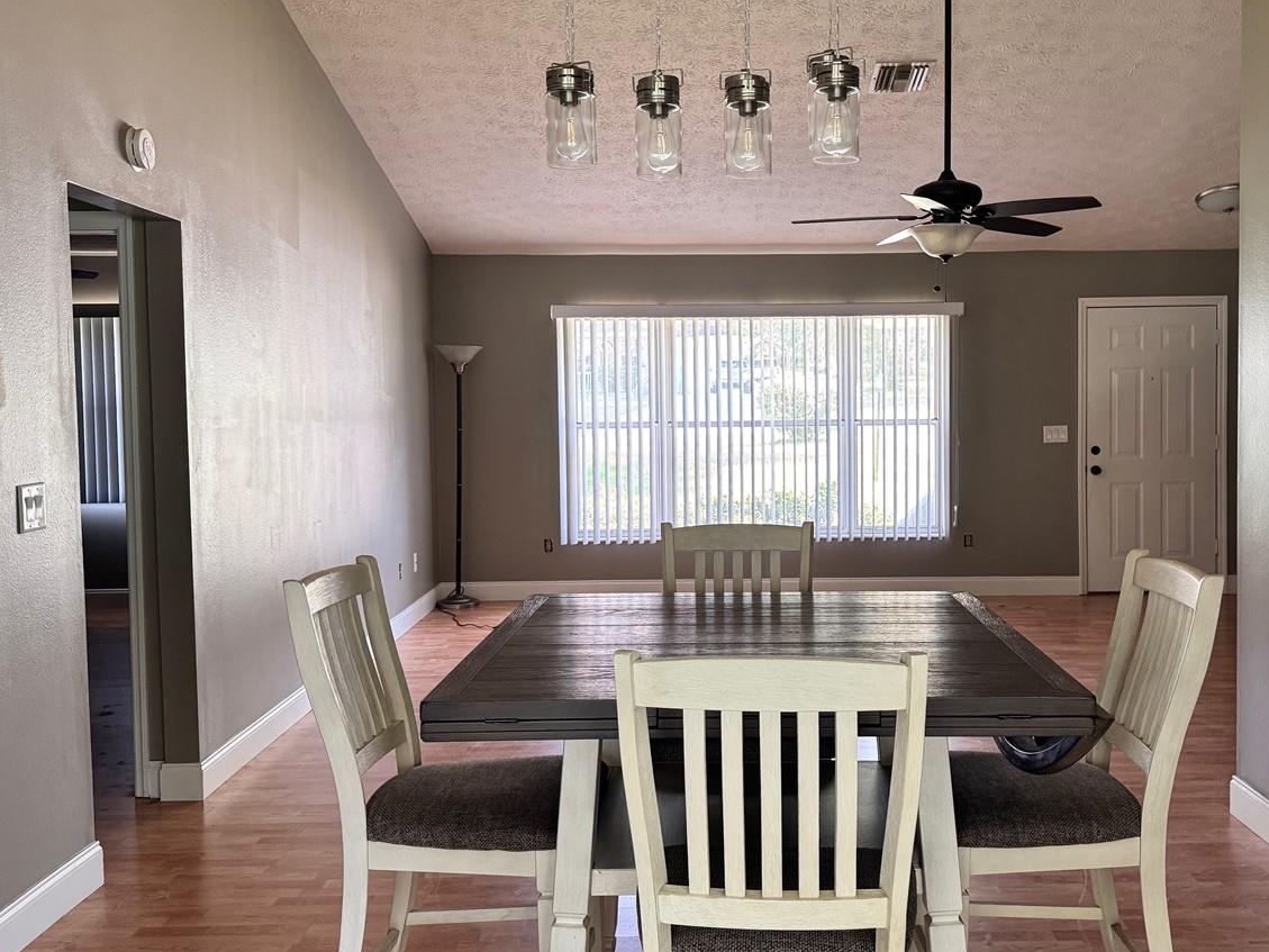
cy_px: 464
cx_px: 719
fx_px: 1247
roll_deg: +0.5
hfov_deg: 53.8
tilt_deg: -3.0
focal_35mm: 34
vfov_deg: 41.8
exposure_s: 1/60
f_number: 1.78
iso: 250
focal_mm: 6.76
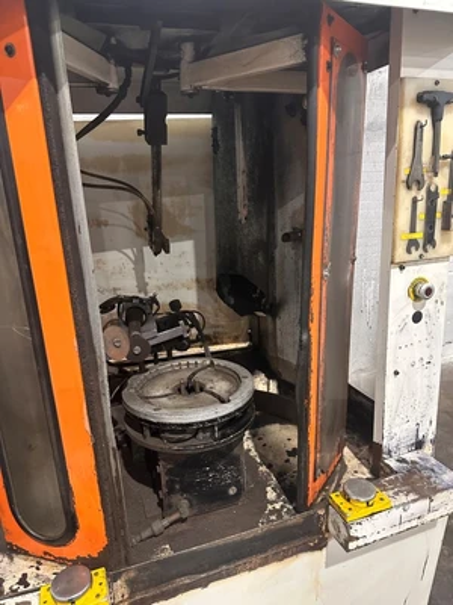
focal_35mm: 24
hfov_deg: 56.8
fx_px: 419
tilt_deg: -13.7
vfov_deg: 71.6
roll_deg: +2.6
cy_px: 302
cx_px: 226
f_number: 1.78
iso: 640
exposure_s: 1/60
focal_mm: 6.86
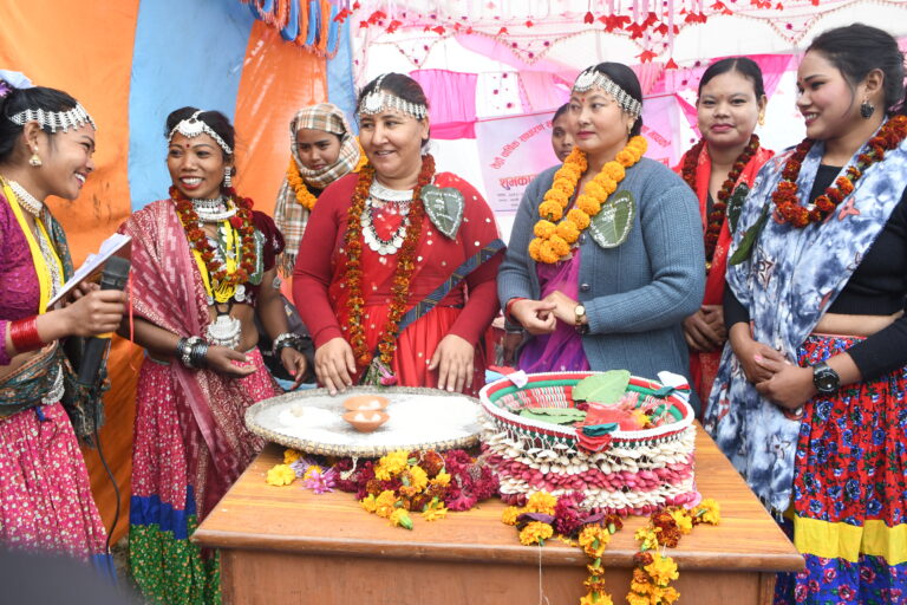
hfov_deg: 67.4
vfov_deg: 47.9
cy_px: 302
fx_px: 680
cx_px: 454
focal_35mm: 27
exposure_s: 1/125
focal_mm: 18
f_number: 4
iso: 800
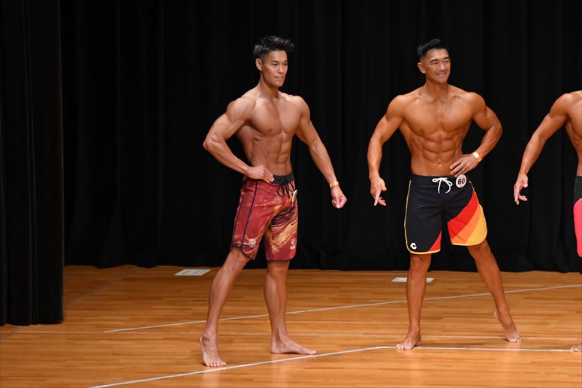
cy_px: 194
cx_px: 291
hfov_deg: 8.1
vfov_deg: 5.4
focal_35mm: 255
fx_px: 4121
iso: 4000
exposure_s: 1/400
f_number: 5.6
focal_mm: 170
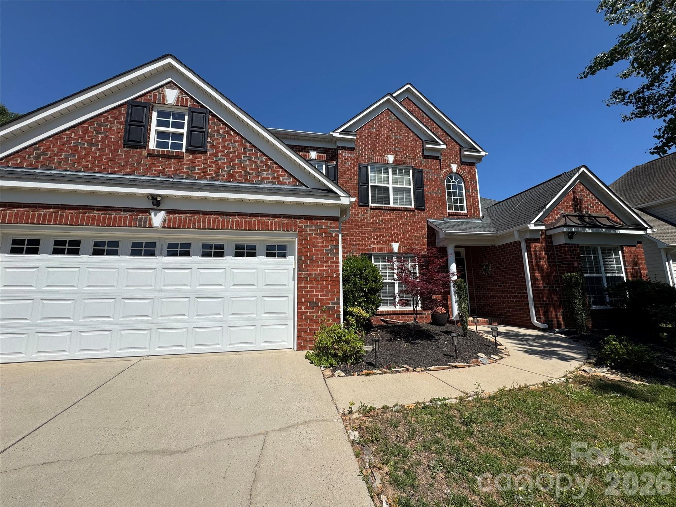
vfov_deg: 85.7
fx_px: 273
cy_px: 254
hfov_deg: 102.1
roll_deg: +0.7
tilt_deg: +8.9
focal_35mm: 14
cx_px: 338
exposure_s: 1/2494
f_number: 2.2
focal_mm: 2.22
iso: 40
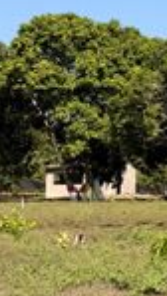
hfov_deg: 8.8
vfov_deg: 18.3
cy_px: 100
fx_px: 919
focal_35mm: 117
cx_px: 477
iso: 80
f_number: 1.78
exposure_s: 1/4673
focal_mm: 6.76
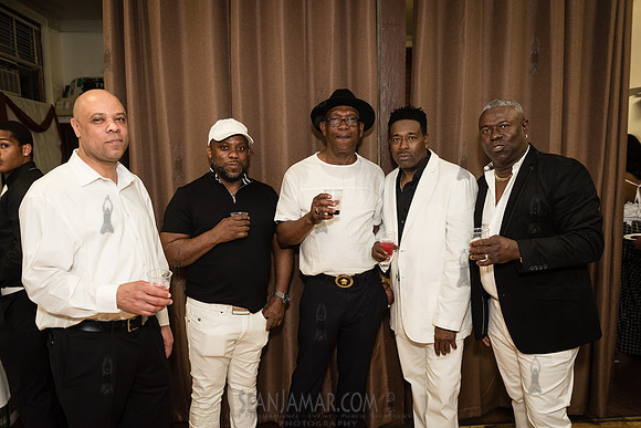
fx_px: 516
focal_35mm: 29
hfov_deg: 63.6
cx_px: 320
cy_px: 214
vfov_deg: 45.0
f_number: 3.5
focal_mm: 29
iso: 2000
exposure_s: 1/400
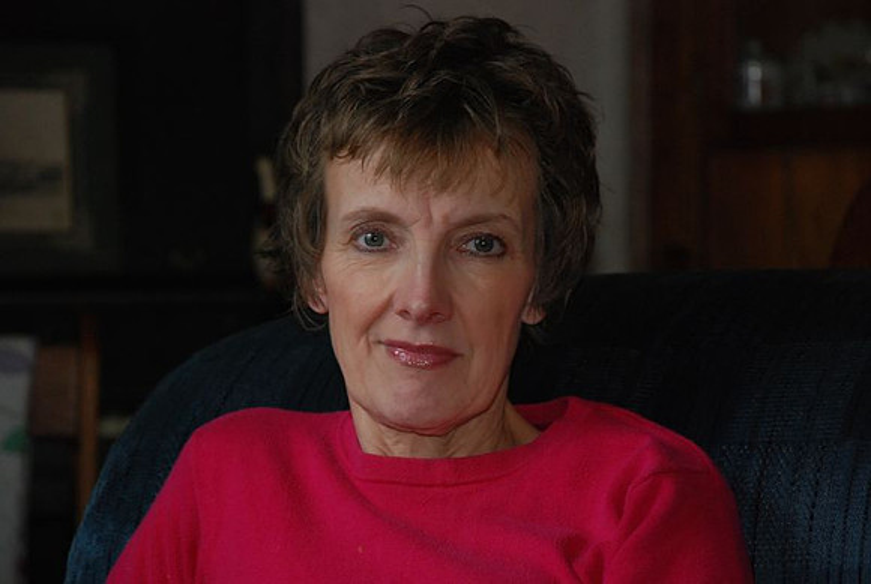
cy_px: 292
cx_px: 436
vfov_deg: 9.2
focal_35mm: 150
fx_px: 3636
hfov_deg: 13.7
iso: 800
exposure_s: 1/60
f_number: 5.6
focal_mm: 100
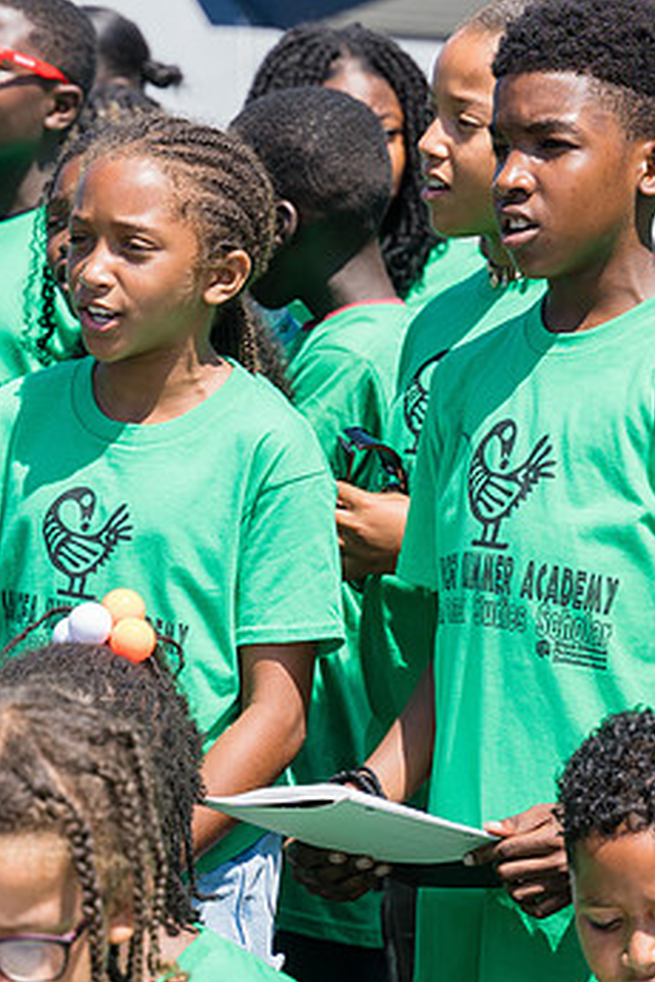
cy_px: 344
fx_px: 5976
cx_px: 754
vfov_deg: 9.4
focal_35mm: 219
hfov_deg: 6.2
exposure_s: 1/500
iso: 100
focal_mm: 75
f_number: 4
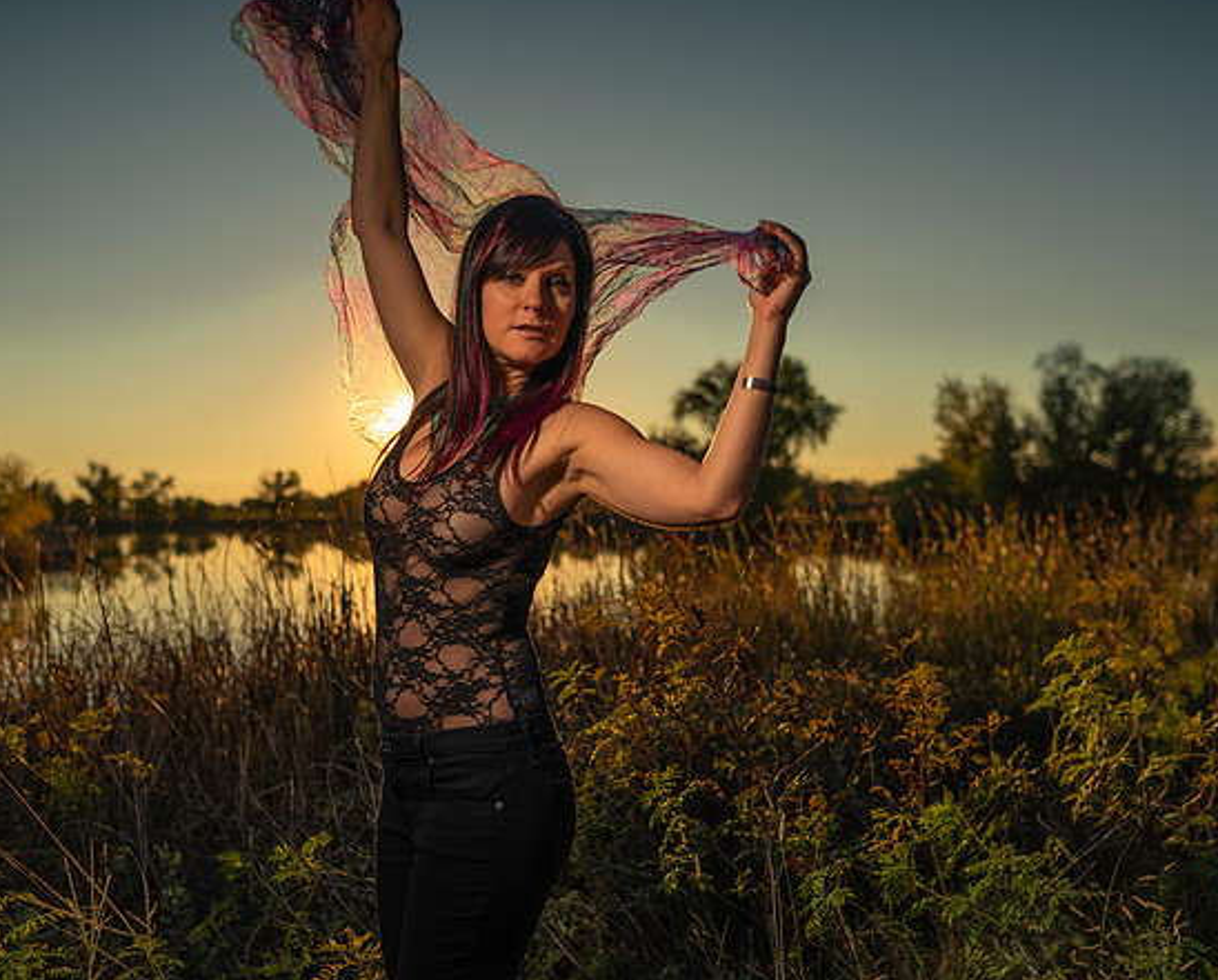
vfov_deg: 44.5
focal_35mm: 33
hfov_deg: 54.1
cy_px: 583
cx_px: 632
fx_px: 1192
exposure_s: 1/8000
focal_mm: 24
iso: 100
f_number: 2
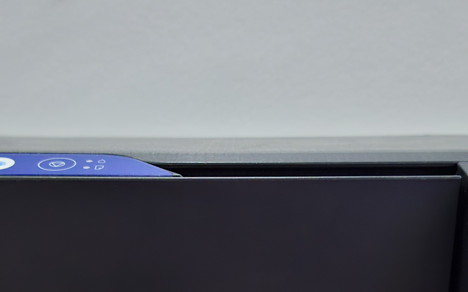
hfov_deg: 34.5
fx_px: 752
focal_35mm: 59
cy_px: 361
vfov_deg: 20.4
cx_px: 219
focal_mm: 5.54
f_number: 1.8
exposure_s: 1/17
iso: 1250
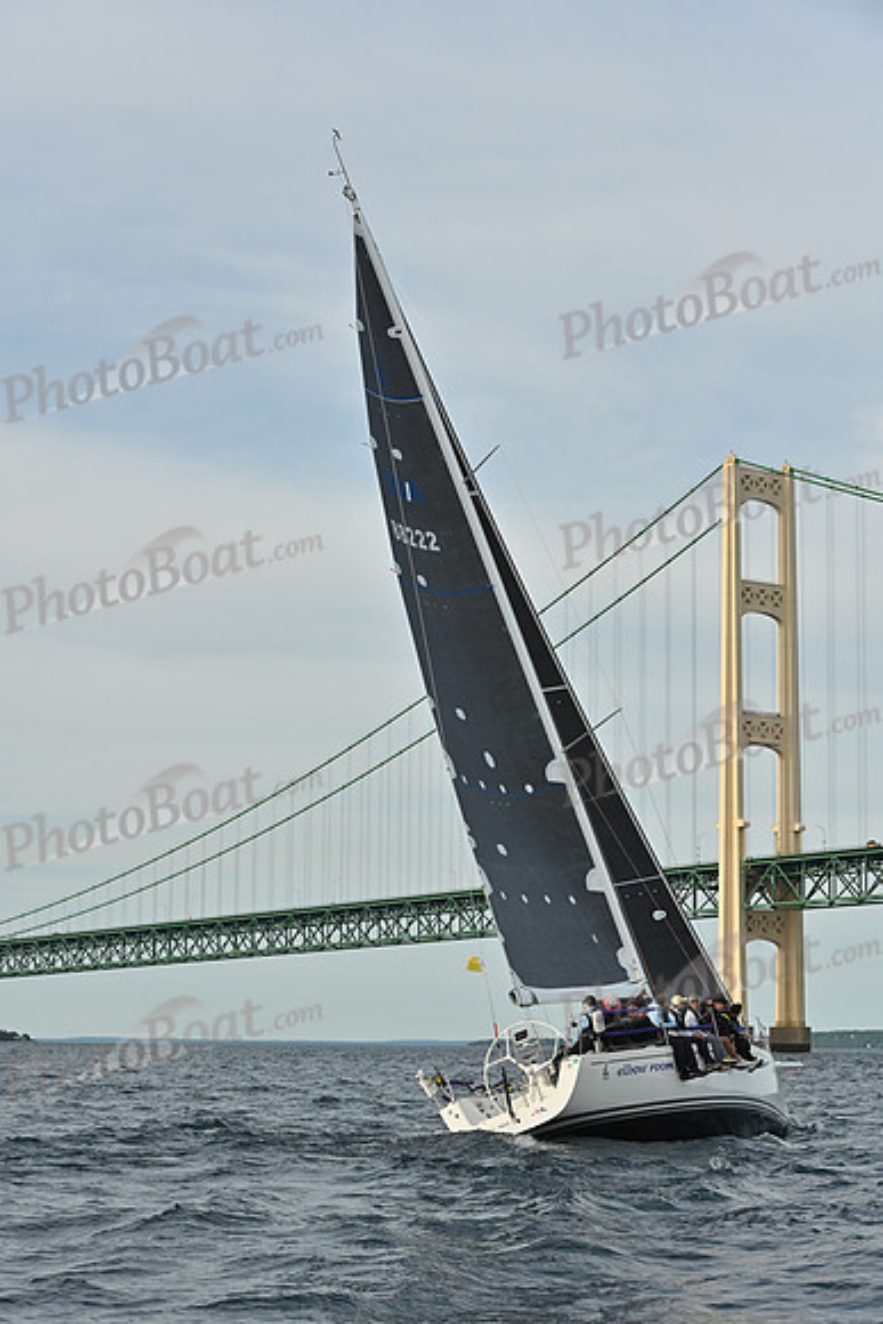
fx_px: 2758
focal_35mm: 75
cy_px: 662
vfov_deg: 27.0
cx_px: 442
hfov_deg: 18.2
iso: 320
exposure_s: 1/1000
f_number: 8
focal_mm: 75
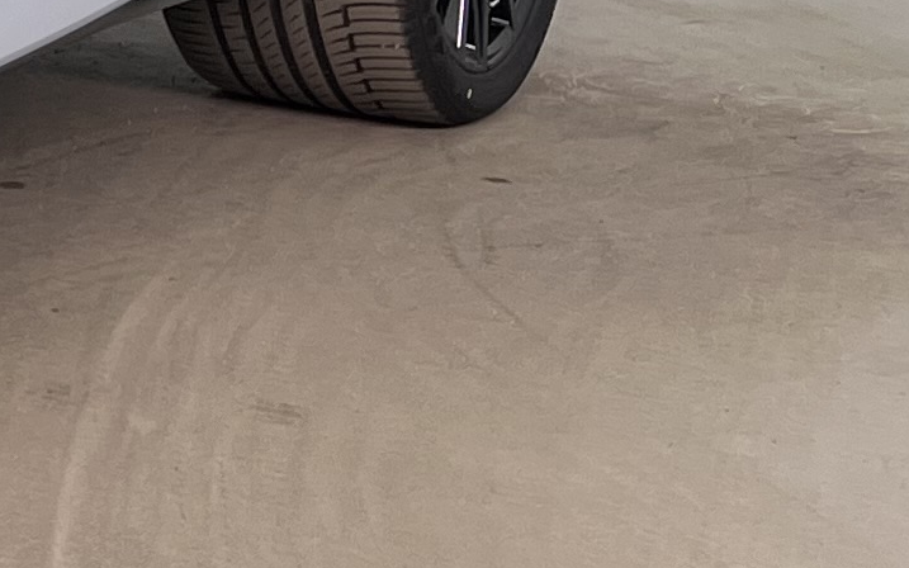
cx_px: -1310
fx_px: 3840
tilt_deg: -5.5
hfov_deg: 11.2
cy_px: -572
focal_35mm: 155
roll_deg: -0.5
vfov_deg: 8.1
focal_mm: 5.7
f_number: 1.5
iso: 40
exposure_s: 1/125
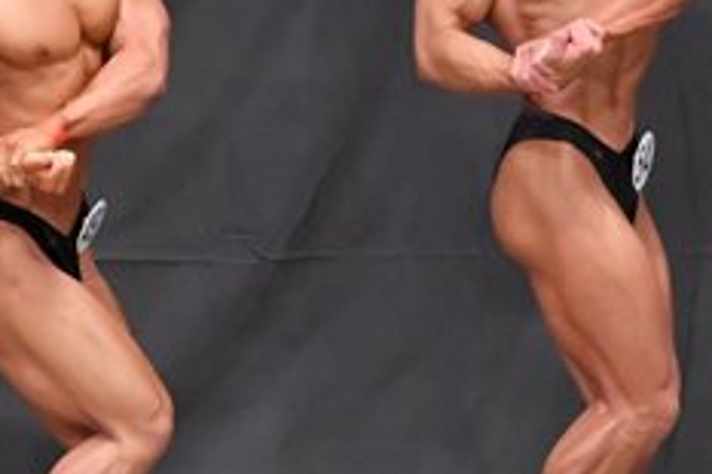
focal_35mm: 560
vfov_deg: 2.5
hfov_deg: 3.7
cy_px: 196
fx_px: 11067
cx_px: -353
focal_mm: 112
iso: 6400
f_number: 5.6
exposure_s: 1/400
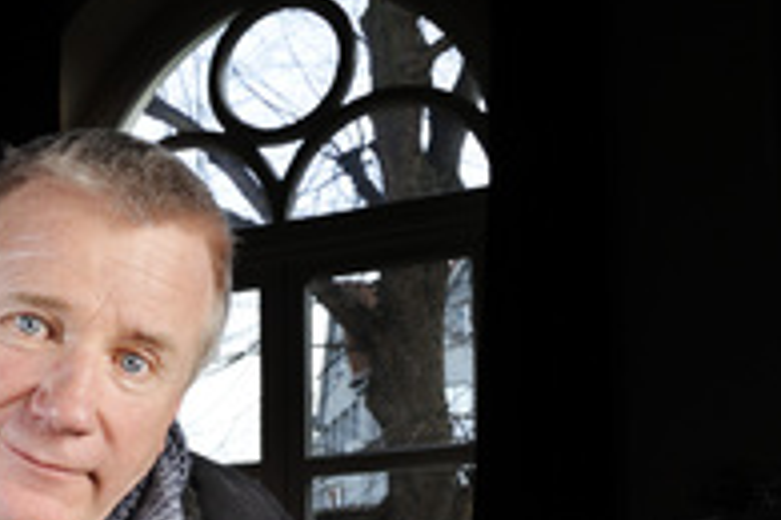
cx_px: 14
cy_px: 572
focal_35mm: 74
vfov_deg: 17.8
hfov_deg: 26.0
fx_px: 1605
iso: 800
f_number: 8
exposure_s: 1/100
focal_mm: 32
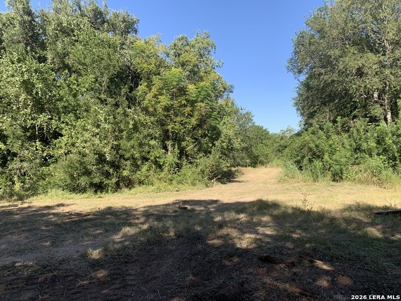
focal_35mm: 26
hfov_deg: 67.3
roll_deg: +0.9
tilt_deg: -0.6
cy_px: 150
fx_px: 301
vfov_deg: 53.1
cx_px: 200
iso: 25
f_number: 1.8
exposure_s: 1/887
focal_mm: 4.25
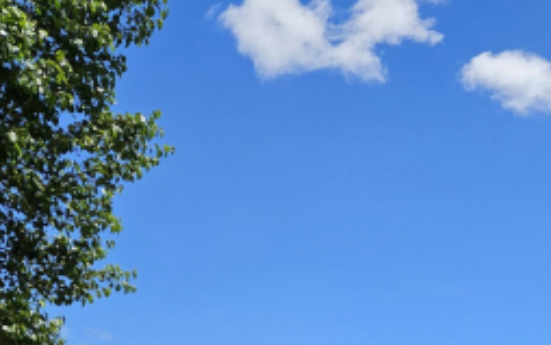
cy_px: 490
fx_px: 961
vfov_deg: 18.4
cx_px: 520
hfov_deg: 30.3
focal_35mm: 64
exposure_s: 1/2099
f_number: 1.8
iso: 25
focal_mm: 5.4
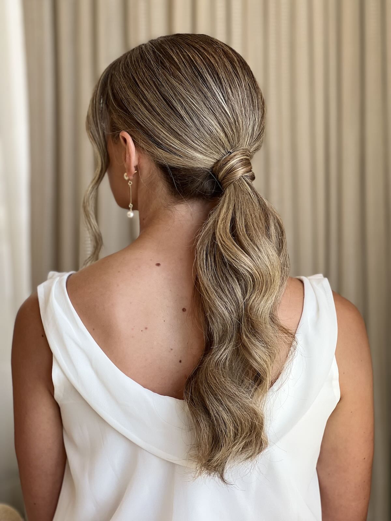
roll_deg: +1.3
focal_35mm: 77
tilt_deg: -9.5
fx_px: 1160
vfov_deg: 25.3
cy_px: 260
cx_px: 196
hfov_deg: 19.1
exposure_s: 1/120
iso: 80
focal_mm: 9
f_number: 2.8
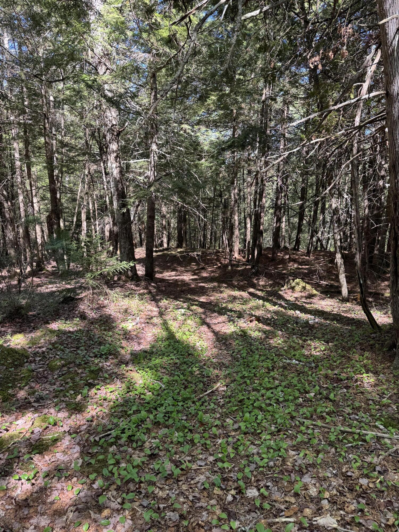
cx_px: 200
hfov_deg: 56.8
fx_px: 369
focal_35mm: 24
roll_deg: -0.4
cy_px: 266
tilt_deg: -12.3
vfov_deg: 71.6
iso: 64
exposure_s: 1/121
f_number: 1.78
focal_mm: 6.76
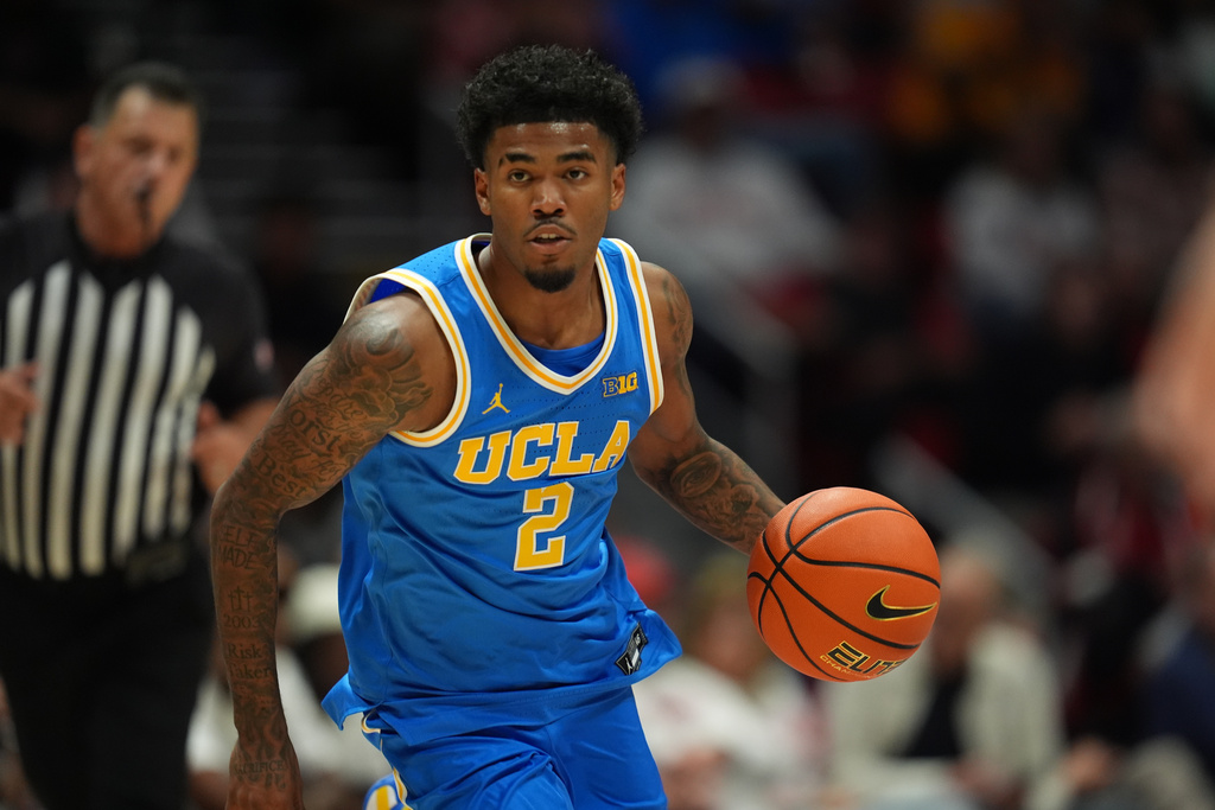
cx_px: 608
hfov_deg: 5.2
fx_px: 13501
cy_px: 405
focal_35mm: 400
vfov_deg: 3.4
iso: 3200
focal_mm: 400
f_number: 2.8
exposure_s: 1/2000
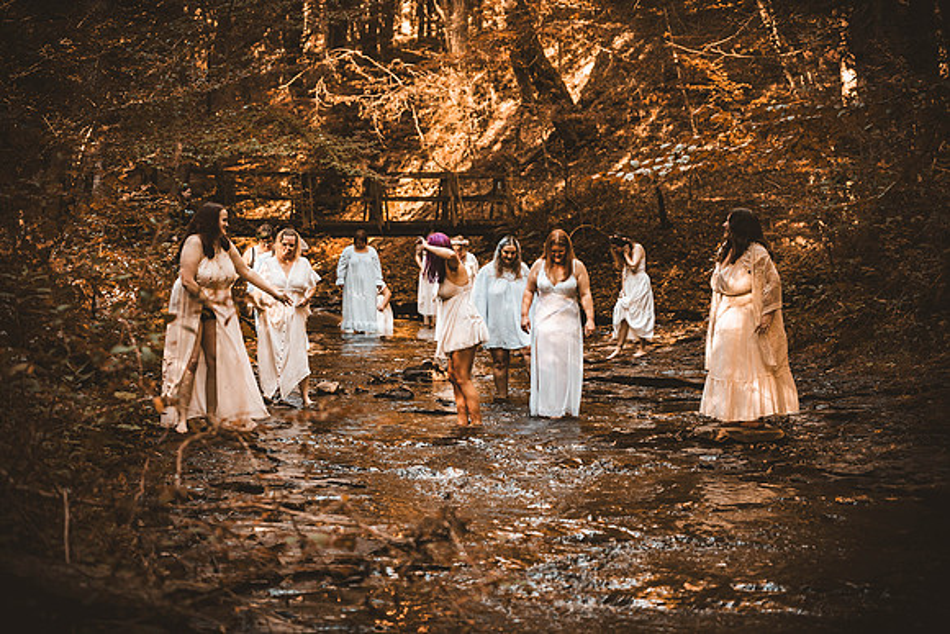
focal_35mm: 70
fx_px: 1848
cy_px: 317
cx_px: 475
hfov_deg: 28.8
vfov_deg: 19.5
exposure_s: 1/400
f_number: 2.8
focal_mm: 70
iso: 1000
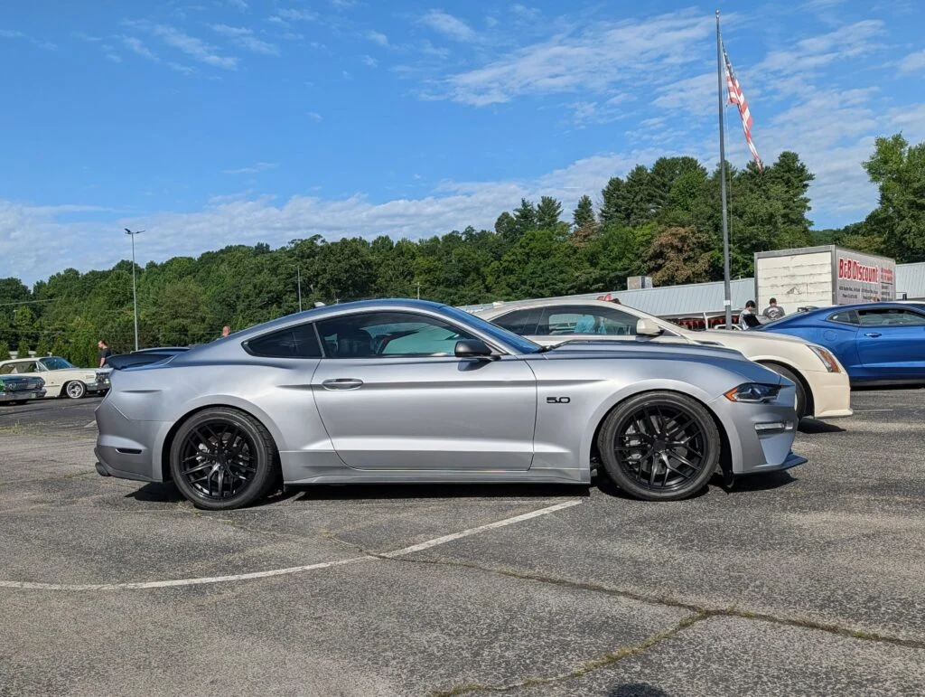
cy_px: 348
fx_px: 642
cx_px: 462
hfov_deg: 71.5
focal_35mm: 24
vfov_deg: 56.9
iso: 19
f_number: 1.68
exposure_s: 1/470
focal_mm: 6.9
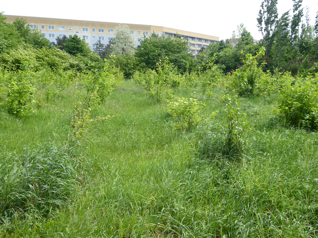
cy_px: 119
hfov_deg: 51.4
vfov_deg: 39.7
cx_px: 159
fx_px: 331
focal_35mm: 36
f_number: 3.7
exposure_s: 1/400
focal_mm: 6.3
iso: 80
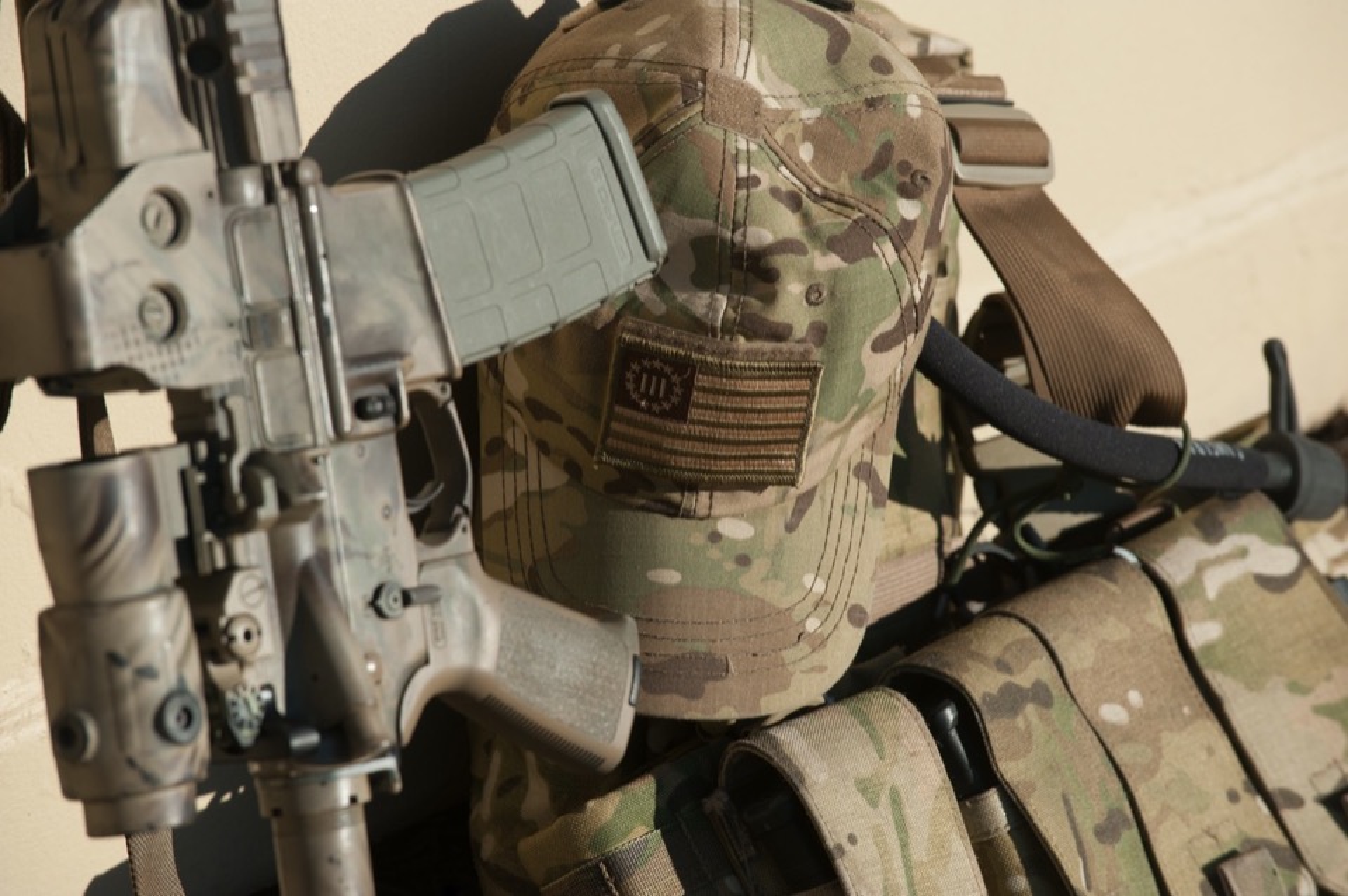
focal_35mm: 200
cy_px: 448
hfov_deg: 10.3
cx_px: 674
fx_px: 7481
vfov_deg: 6.9
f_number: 8
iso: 200
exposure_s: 1/400
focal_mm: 200
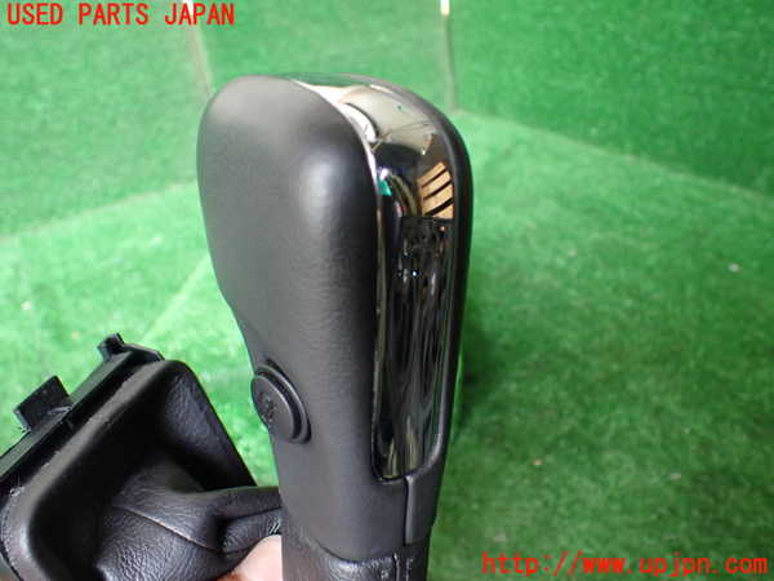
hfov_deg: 60.0
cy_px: 290
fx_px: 671
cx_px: 387
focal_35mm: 30
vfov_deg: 46.8
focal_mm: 5.4
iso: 640
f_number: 2.3
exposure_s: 1/125
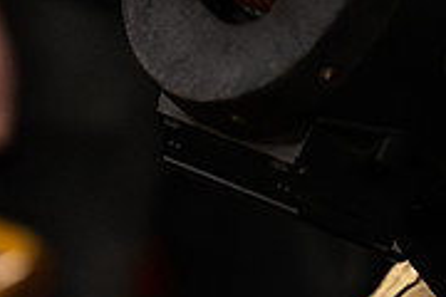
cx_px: 51
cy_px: 534
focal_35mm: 430
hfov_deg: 4.8
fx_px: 5327
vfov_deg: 3.2
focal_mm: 104
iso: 800
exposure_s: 1/1000
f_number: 2.8
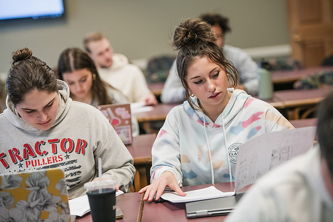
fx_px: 1018
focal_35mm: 110
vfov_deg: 12.5
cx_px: 166
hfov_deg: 18.6
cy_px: 111
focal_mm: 110
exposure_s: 1/200
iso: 1600
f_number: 3.2
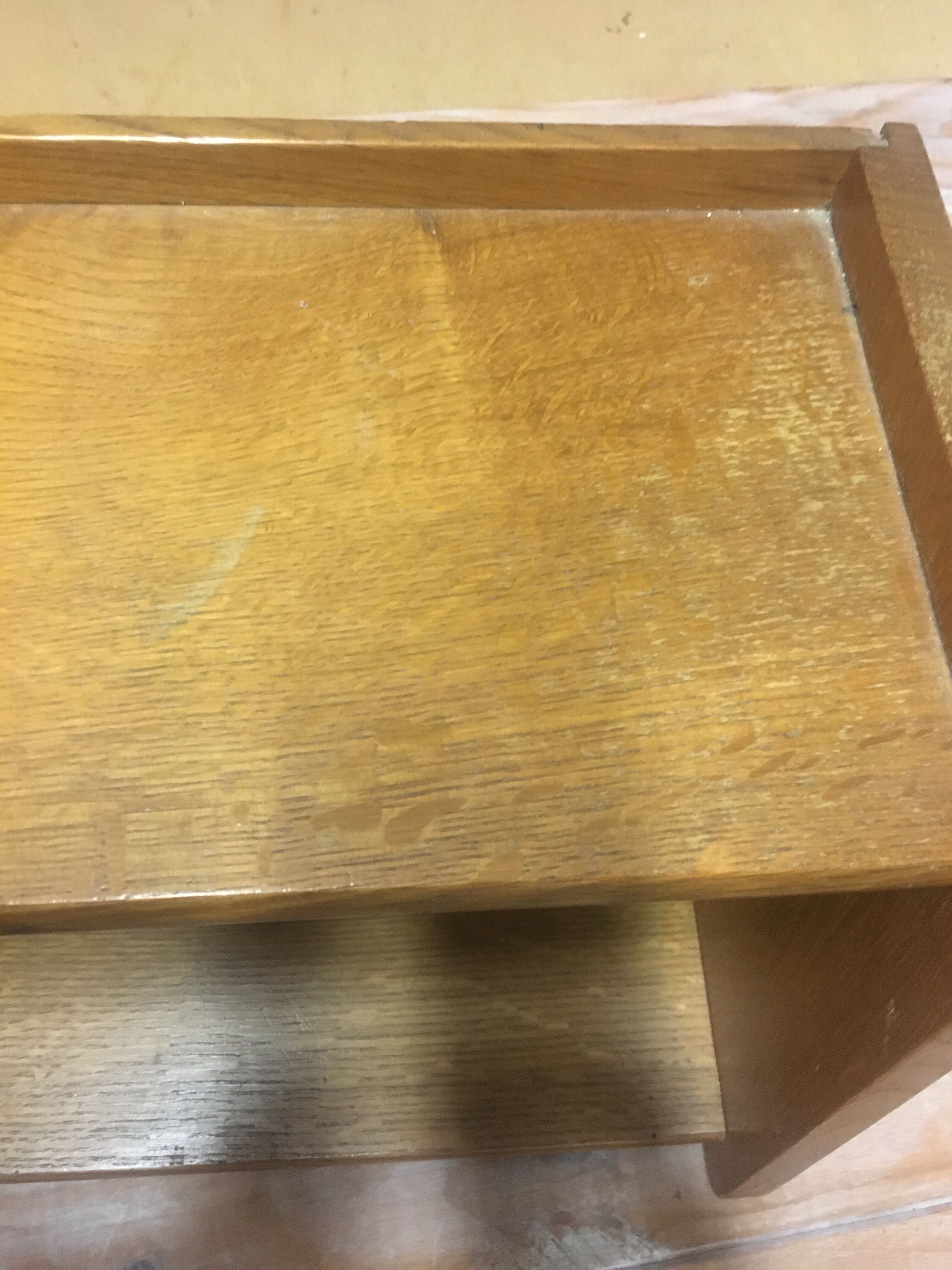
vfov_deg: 61.7
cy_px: 635
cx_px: 476
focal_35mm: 29
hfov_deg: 48.2
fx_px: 1063
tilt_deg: -63.4
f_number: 2.2
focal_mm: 4.15
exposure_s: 1/17
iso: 250
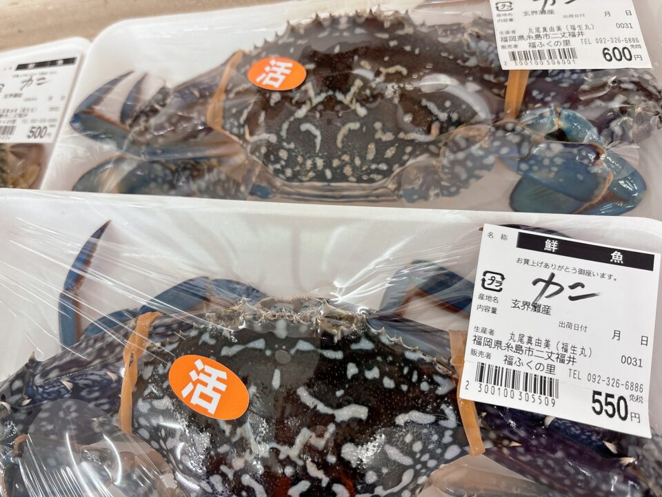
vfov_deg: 53.1
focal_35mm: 26
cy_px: 248
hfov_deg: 67.3
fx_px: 497
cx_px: 331
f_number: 1.6
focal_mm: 5.96
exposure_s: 1/60
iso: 125
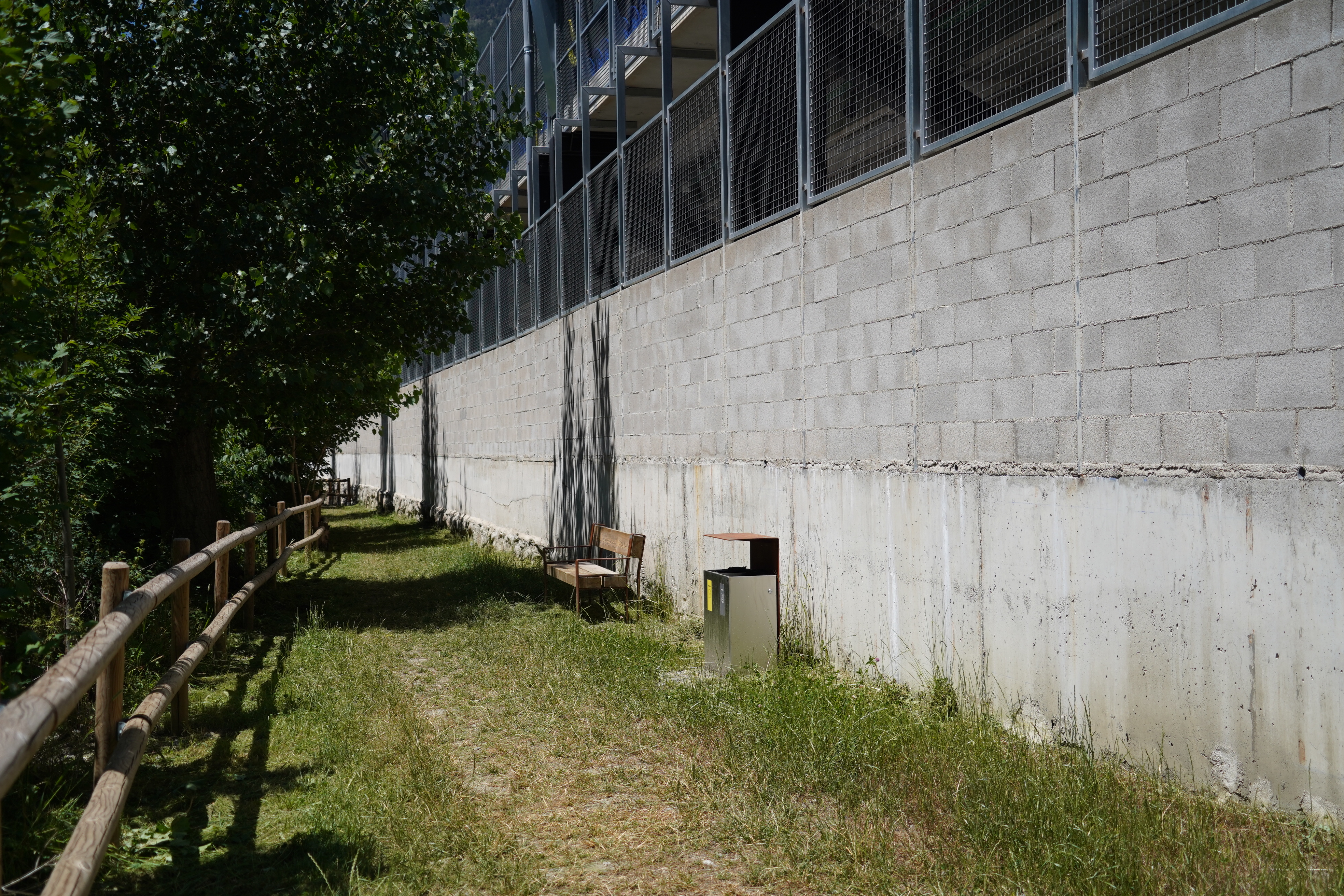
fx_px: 1419
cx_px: 672
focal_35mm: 38
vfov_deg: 35.1
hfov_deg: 50.7
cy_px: 448
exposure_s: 1/2000
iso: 200
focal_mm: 38
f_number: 4
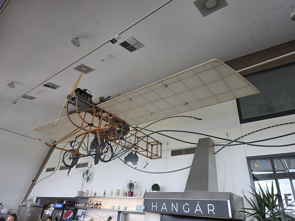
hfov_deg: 73.9
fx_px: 196
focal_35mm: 23
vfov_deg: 58.9
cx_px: 148
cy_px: 110
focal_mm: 6.3
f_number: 1.7
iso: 64
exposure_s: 1/180
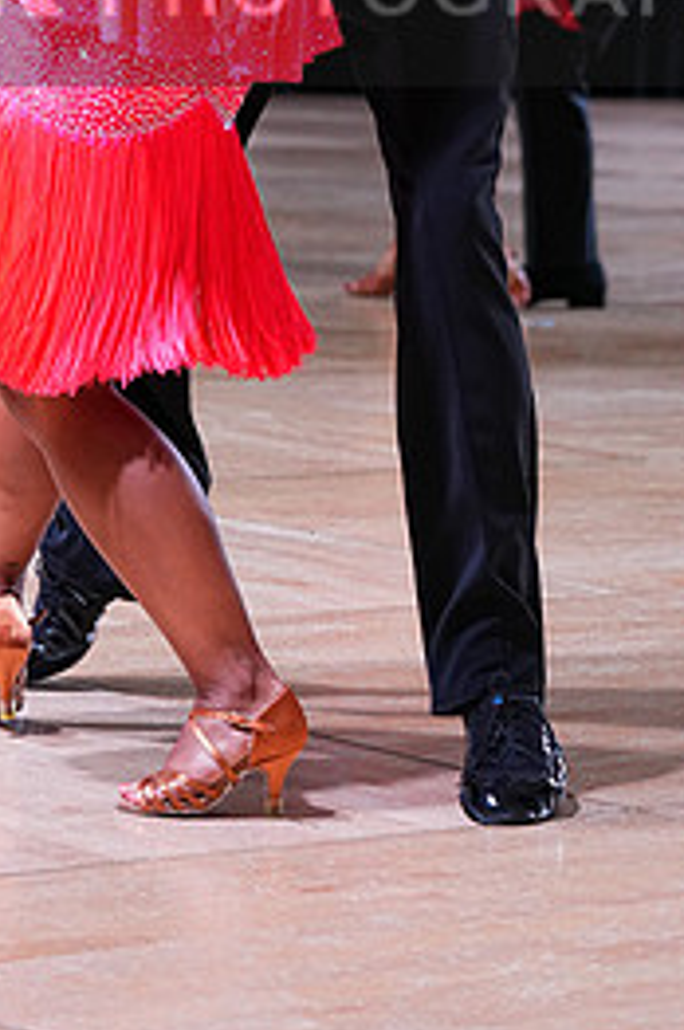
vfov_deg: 10.6
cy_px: -43
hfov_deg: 7.1
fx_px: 5515
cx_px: 340
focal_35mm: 193
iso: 1600
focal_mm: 87
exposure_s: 1/400
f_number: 4
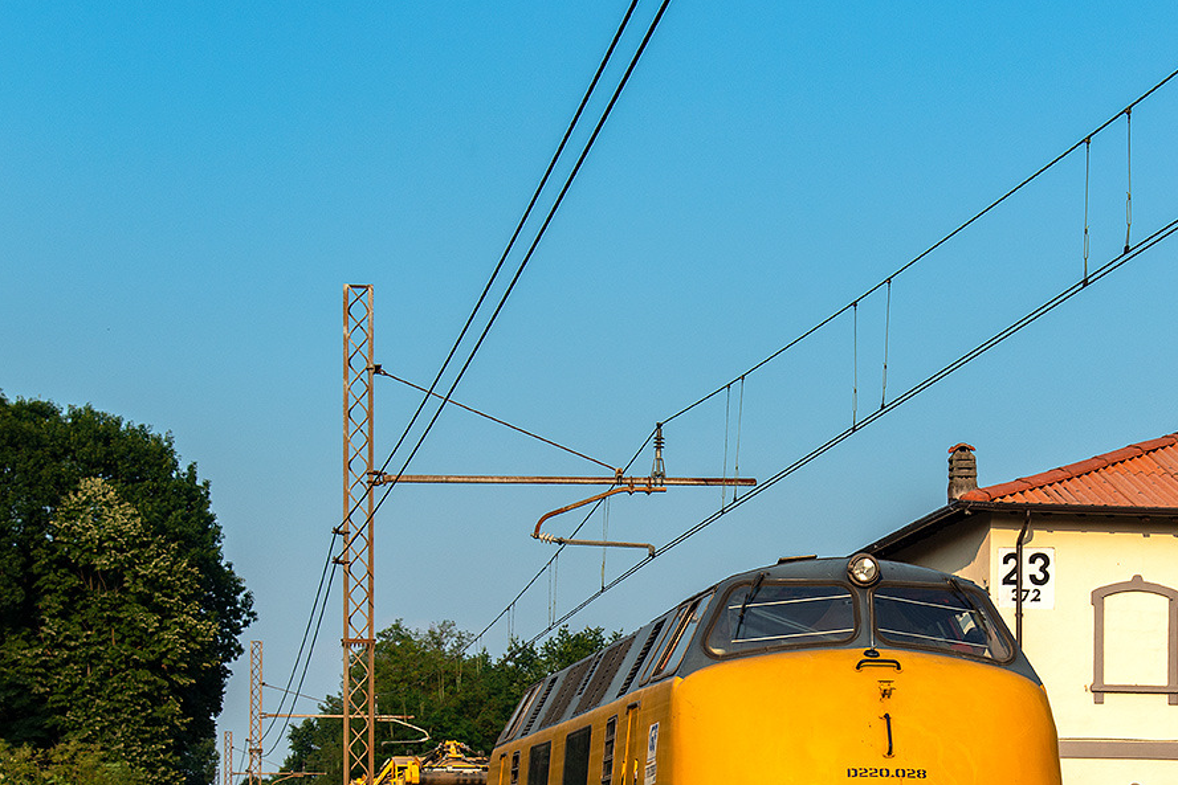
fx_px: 2945
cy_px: 628
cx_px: 830
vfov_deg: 15.1
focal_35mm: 90
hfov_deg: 22.5
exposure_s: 1/500
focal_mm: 50
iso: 250
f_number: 7.1
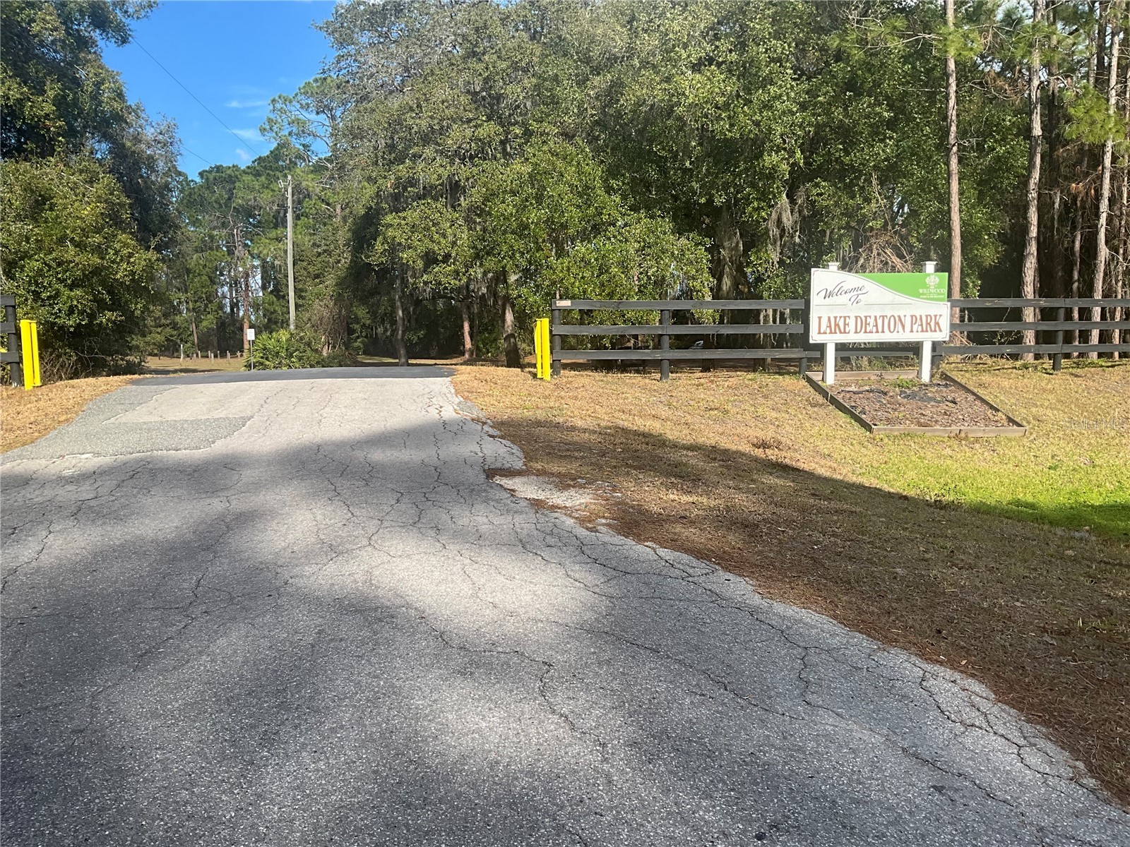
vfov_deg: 48.2
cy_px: 424
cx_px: 565
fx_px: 947
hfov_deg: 61.7
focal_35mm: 29
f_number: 1.8
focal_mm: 3
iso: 25
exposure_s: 1/1098
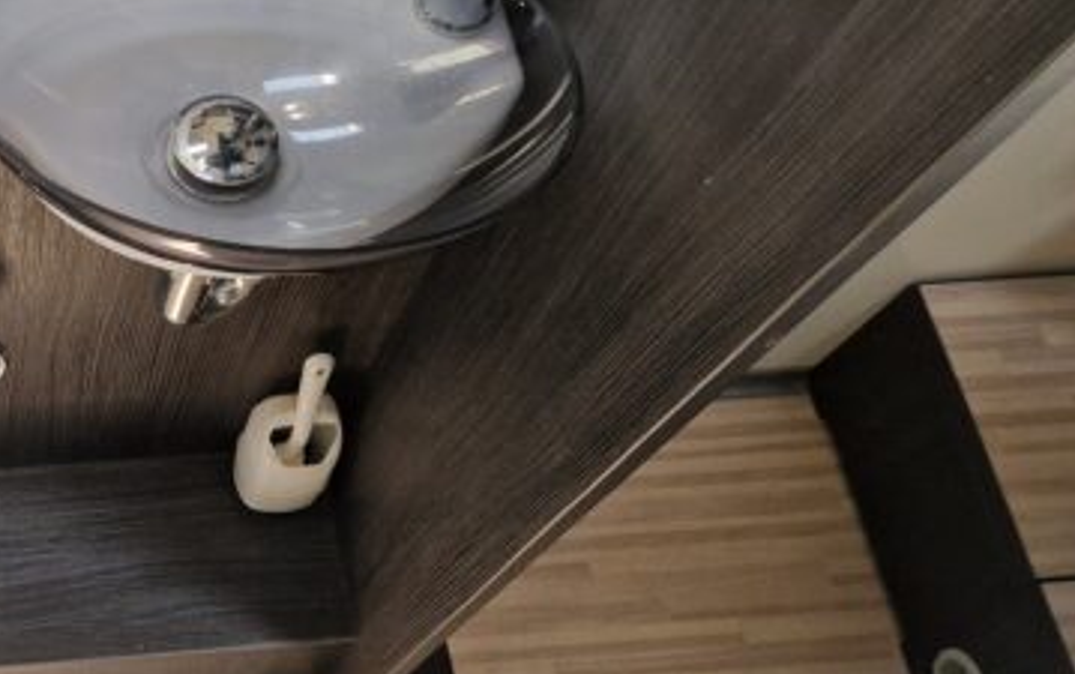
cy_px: 259
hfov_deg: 33.8
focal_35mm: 54
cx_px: -30
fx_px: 1583
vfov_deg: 24.0
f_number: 1.8
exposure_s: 1/180
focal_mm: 5.4
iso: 200
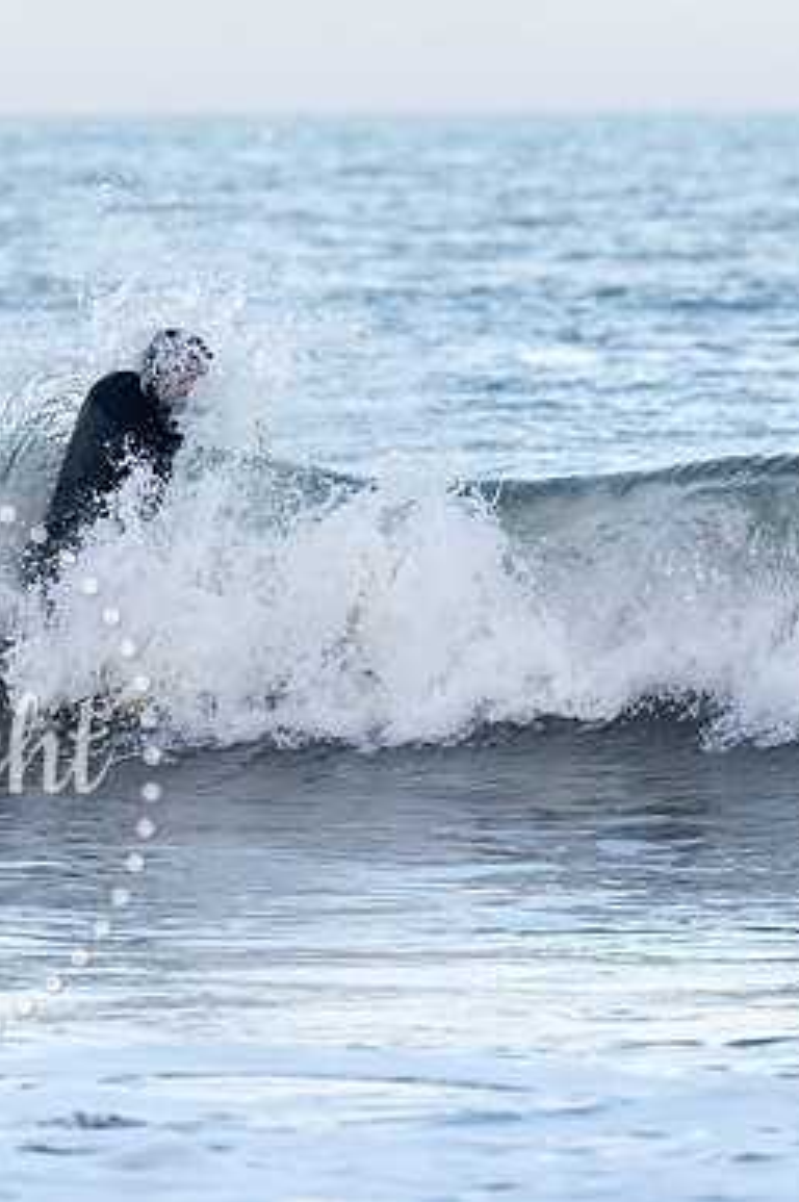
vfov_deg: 3.3
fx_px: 20943
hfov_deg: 2.2
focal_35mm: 628
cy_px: 485
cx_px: 427
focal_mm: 200
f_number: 4
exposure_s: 1/1000
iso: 160
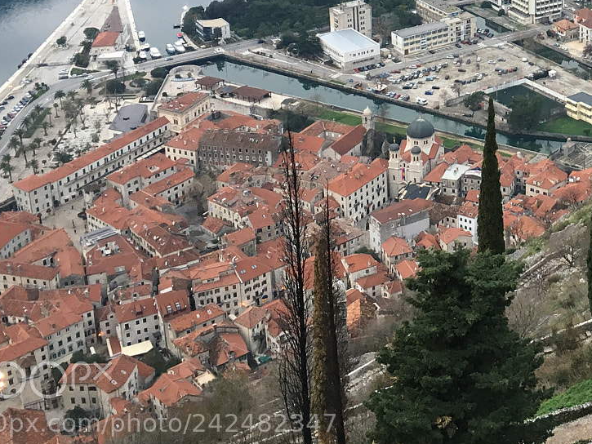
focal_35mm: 64
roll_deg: -1.0
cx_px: 563
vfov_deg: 22.1
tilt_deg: -17.9
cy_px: -2
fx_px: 1095
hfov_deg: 28.7
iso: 40
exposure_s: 1/33
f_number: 2.2
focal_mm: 4.15
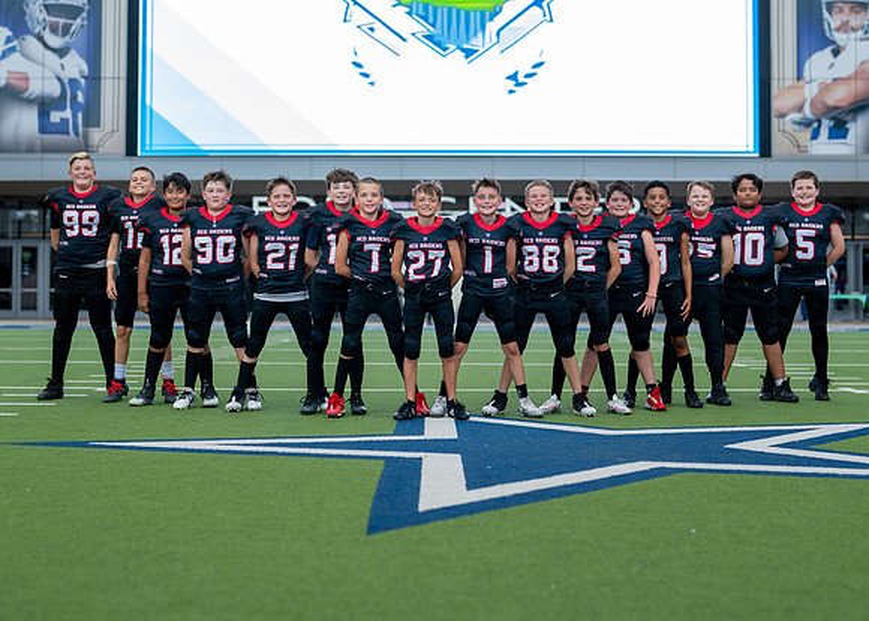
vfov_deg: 22.5
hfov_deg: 31.1
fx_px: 1559
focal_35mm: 63
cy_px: 261
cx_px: 412
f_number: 2
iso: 100
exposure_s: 1/400
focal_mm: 50
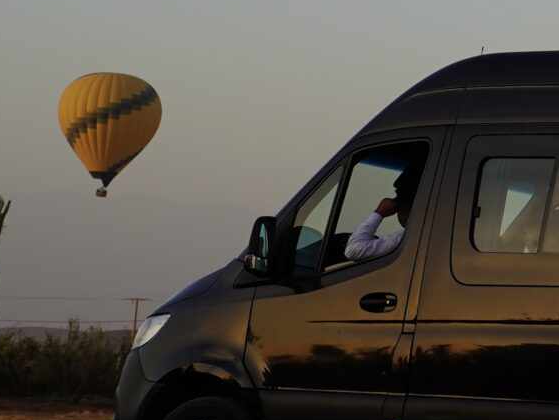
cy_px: -122
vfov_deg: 7.4
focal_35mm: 198
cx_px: 1089
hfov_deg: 9.4
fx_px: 3199
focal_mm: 45
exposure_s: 1/250
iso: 100
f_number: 5
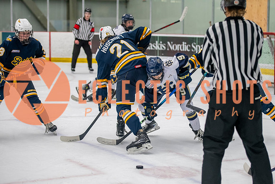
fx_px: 778
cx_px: 163
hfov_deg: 20.0
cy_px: 109
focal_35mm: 102
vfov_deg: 13.4
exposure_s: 1/640
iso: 2000
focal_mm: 86
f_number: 3.2
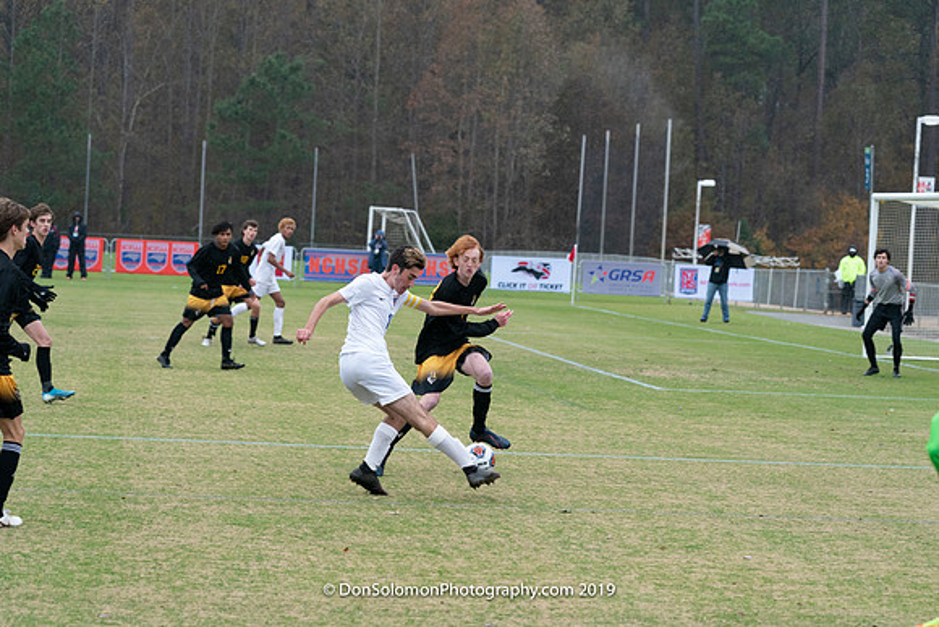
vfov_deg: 12.2
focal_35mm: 112
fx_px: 2922
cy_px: 314
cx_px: 470
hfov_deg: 18.3
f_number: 5.6
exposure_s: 1/800
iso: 2500
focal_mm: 112
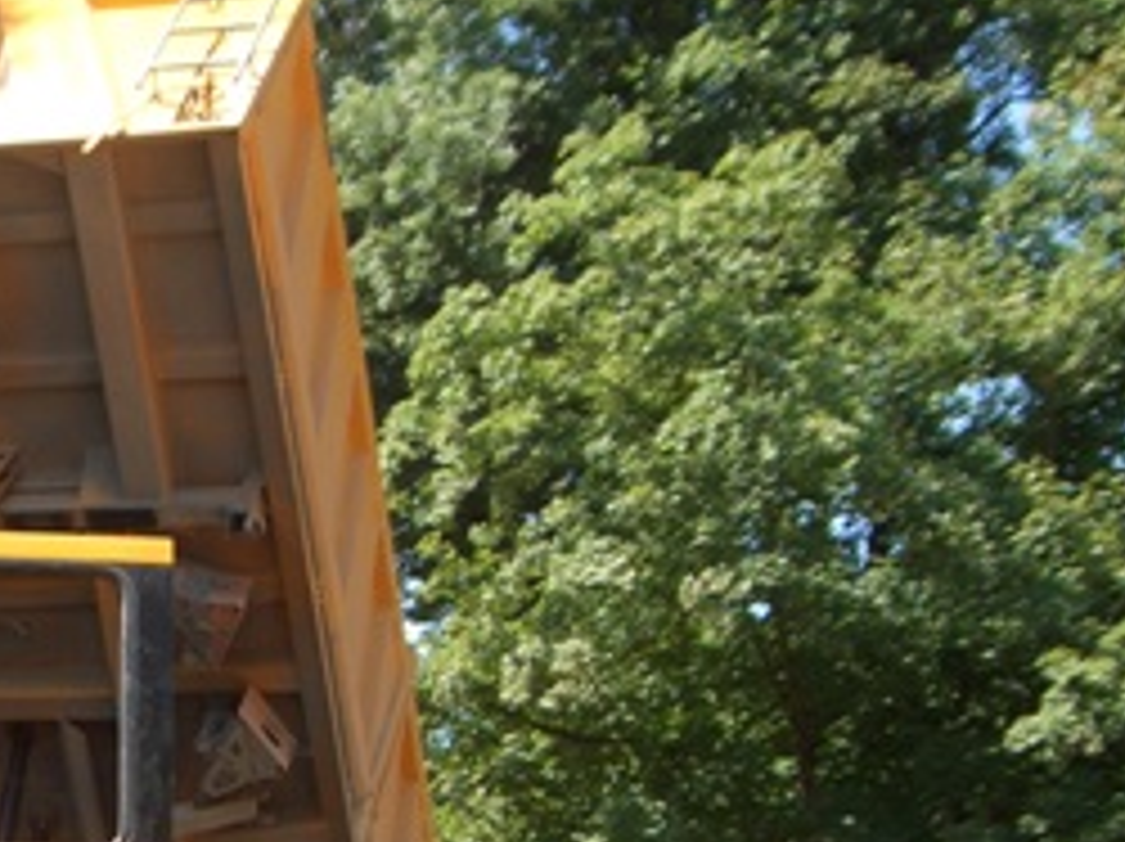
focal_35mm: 100
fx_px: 3247
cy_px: 792
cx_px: -166
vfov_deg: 14.6
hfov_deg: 18.8
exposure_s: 1/400
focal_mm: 8
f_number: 2.8
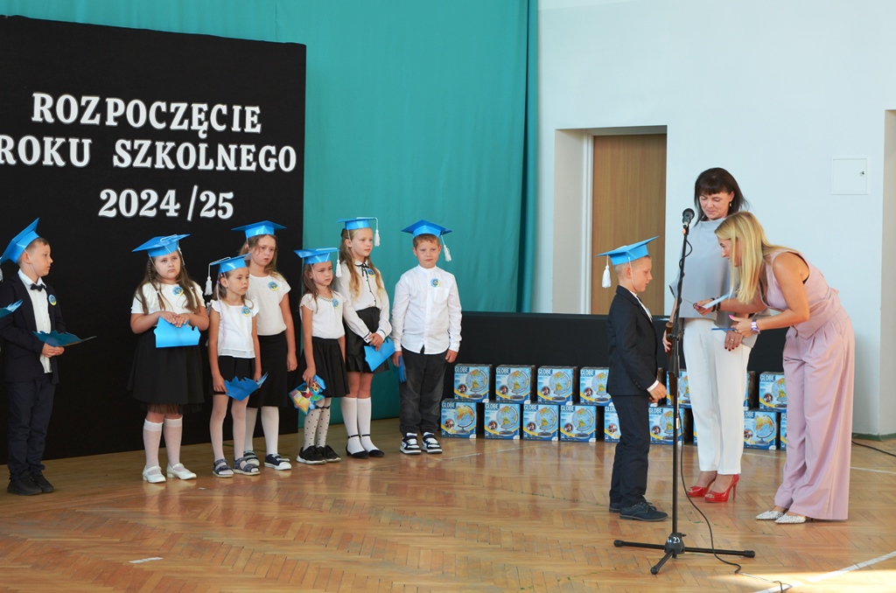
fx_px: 1788
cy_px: 296
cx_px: 448
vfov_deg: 18.8
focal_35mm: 72
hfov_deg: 28.1
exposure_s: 1/80
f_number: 5.3
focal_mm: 48
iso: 400
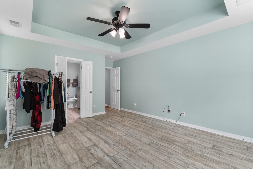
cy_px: 84
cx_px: 126
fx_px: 105
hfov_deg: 100.4
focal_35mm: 15
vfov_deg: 77.3
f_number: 4.5
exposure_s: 1/13
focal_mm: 10
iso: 100
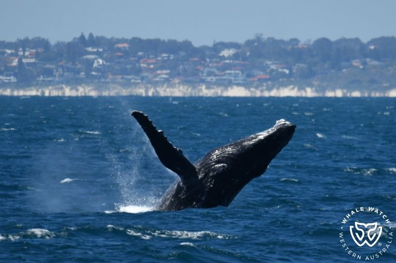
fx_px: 5495
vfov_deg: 2.7
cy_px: 132
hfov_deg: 4.1
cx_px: 198
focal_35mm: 500
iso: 1000
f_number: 6.3
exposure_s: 1/8000
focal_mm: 500
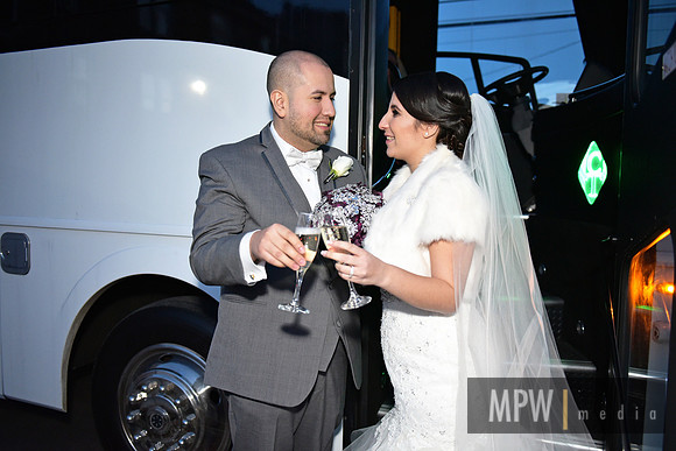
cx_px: 338
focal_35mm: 29
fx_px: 545
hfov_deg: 63.6
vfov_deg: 45.0
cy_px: 226
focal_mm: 29
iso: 2000
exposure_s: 1/125
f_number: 2.8
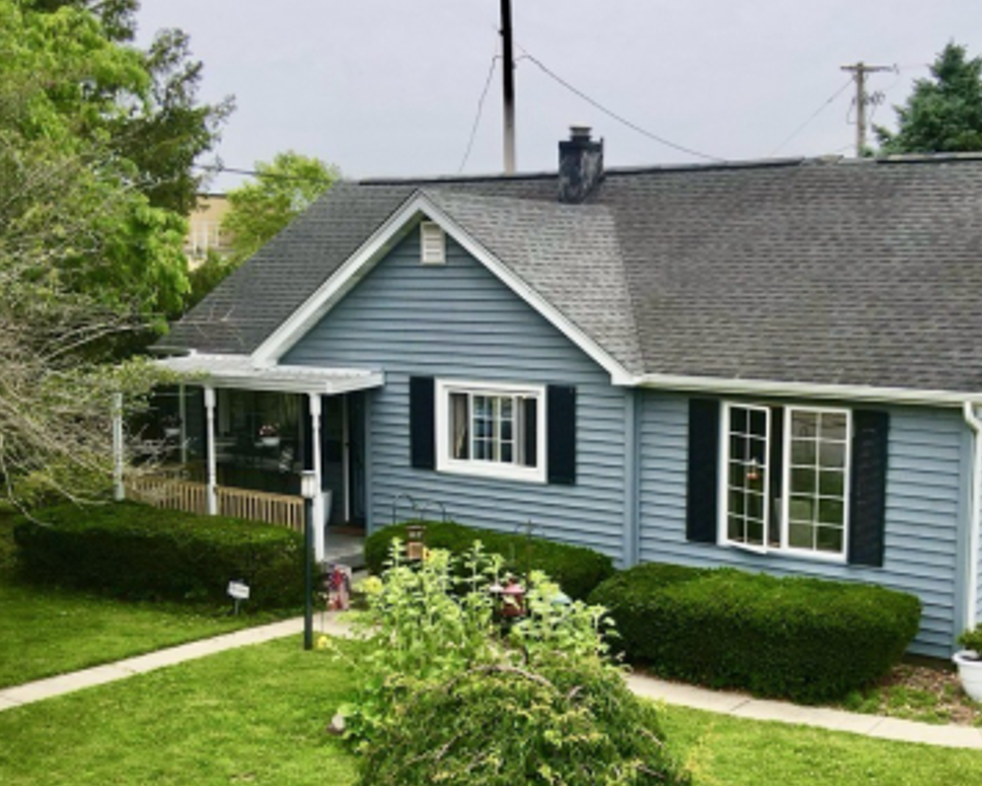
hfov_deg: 41.9
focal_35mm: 44
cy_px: 468
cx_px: 563
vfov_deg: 34.1
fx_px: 1279
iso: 100
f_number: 2.8
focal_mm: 4.5
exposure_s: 1/800
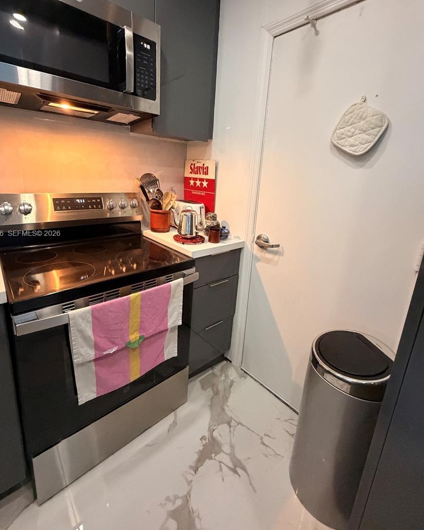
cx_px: 198
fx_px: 251
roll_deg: -3.3
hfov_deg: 80.3
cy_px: 234
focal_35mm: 16
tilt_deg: -13.2
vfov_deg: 92.7
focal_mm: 2.22
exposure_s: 1/60
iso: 1000
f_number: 2.2
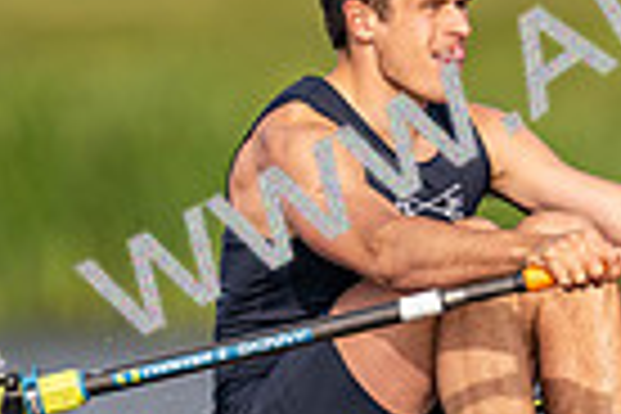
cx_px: 634
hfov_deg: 0.8
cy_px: 349
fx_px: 43605
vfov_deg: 0.5
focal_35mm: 2528
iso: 320
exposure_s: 1/2500
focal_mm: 600
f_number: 4
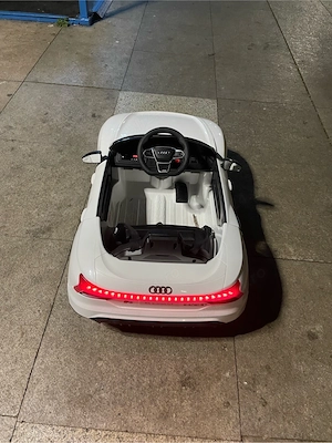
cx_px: 166
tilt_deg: -48.3
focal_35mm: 26
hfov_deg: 53.1
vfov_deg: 67.3
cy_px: 222
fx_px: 332
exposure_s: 1/33
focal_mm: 4.2
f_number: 1.6
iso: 400
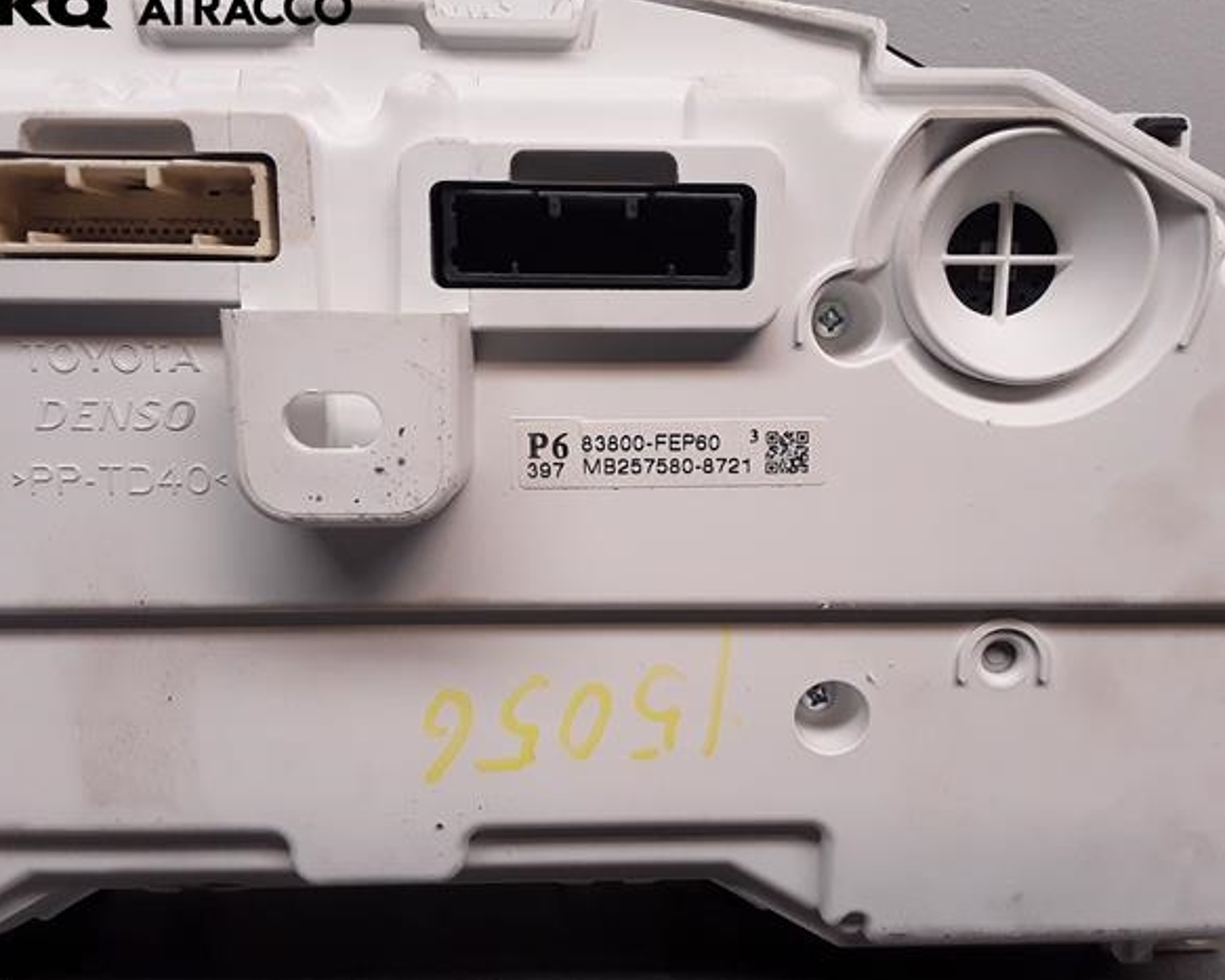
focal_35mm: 30
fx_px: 1087
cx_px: 620
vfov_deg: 48.5
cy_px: 490
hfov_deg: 58.8
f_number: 1.9
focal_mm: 2.91
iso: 100
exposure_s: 1/219
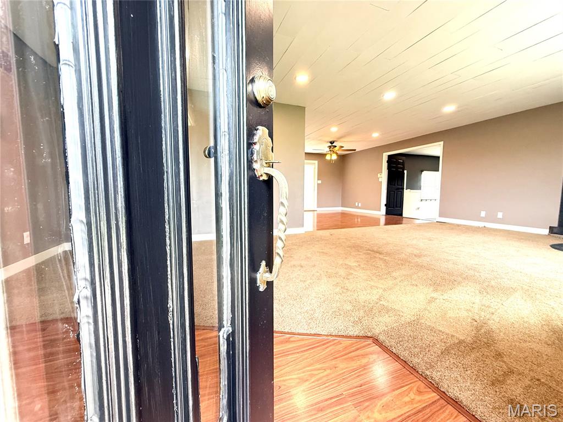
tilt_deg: -4.9
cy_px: 211
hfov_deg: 102.1
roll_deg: +0.2
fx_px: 228
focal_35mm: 14
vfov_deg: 85.7
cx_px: 282
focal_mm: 2.22
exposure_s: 1/120
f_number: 2.2
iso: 320
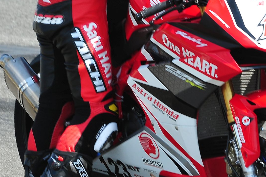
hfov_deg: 3.7
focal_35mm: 564
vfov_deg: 2.4
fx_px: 4166
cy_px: 7
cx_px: 186
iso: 200
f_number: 8
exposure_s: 1/200
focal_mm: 135
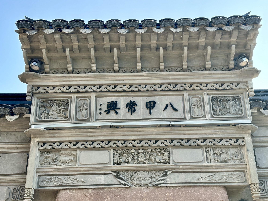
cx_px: 134
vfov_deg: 30.3
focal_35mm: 48
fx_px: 372
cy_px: 100
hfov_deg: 39.7
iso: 64
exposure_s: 1/681
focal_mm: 6.86
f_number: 1.78
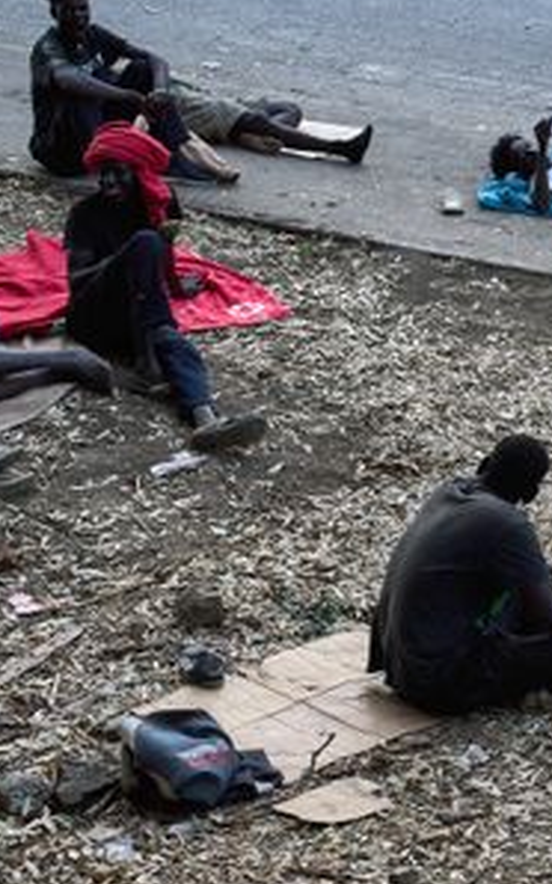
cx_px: 982
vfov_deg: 20.8
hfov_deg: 12.1
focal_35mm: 100
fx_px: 2409
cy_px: 417
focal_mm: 35
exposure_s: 1/400
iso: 500
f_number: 5
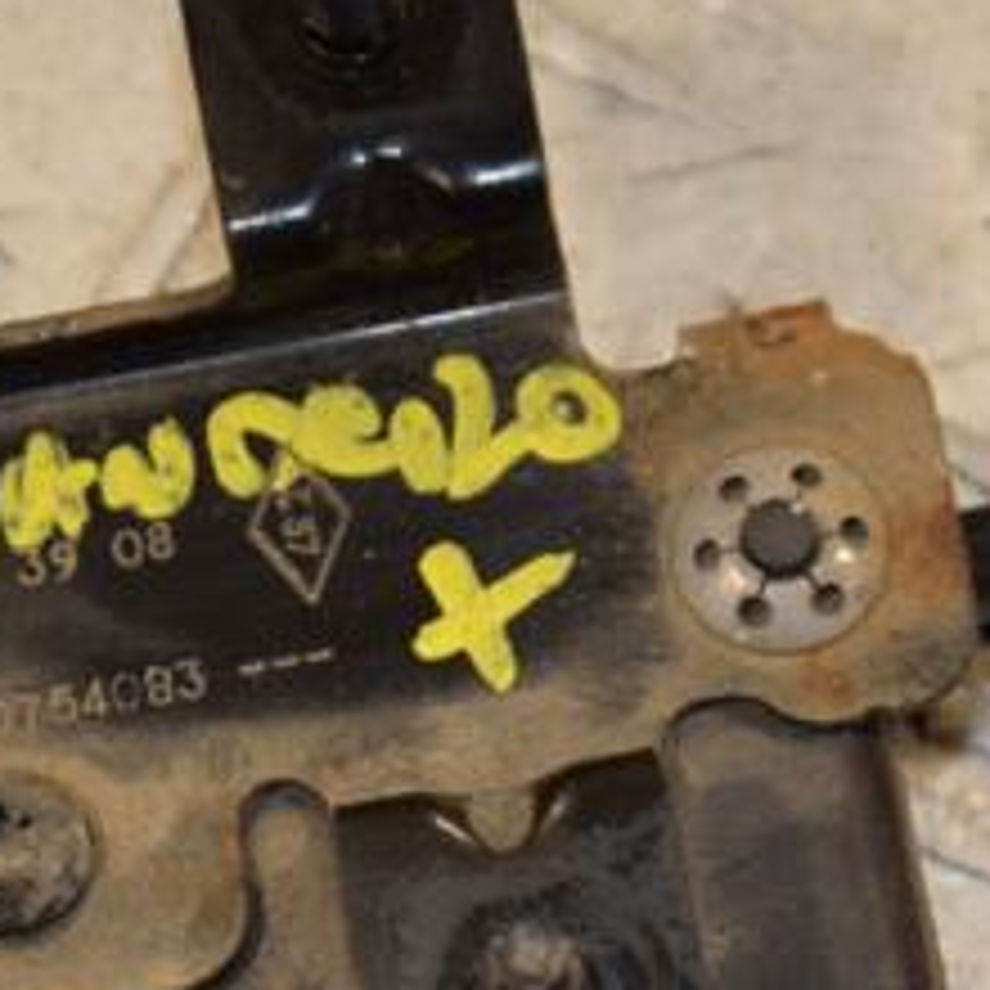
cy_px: 558
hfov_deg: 5.6
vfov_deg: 5.6
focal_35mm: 313
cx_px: 346
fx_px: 10128
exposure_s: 1/200
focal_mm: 90
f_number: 6.3
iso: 800
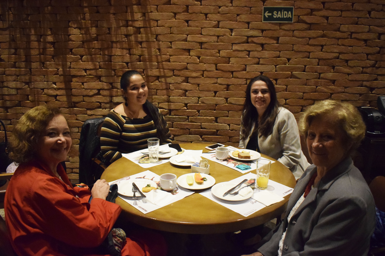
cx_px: 192
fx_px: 320
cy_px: 128
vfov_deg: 43.5
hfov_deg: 62.0
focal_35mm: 30
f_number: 3.5
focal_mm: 20
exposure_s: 1/40
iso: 6400
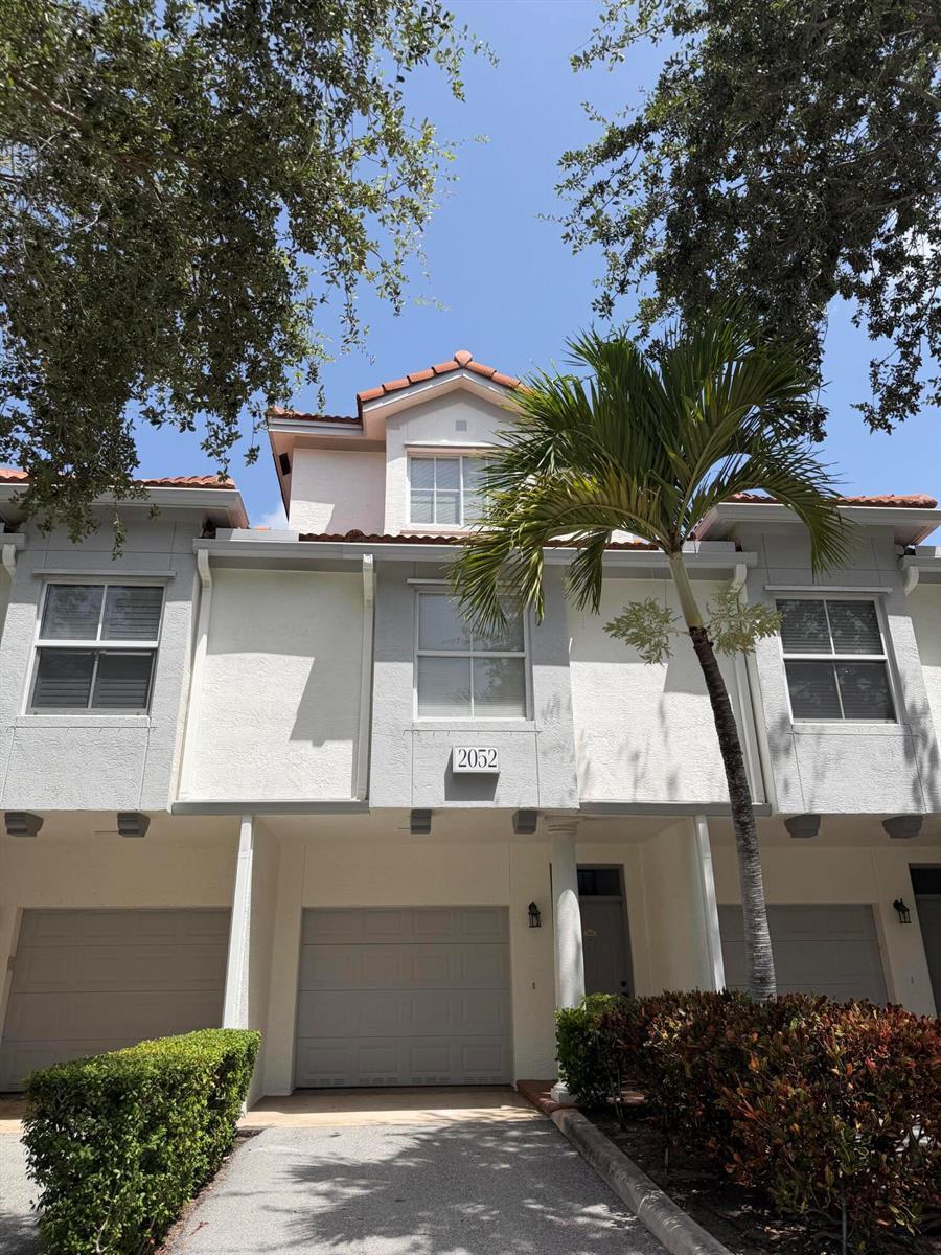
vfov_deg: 71.6
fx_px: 870
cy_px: 628
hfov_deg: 56.8
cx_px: 470
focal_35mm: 24
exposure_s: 1/4673
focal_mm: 6.76
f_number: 1.78
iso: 80
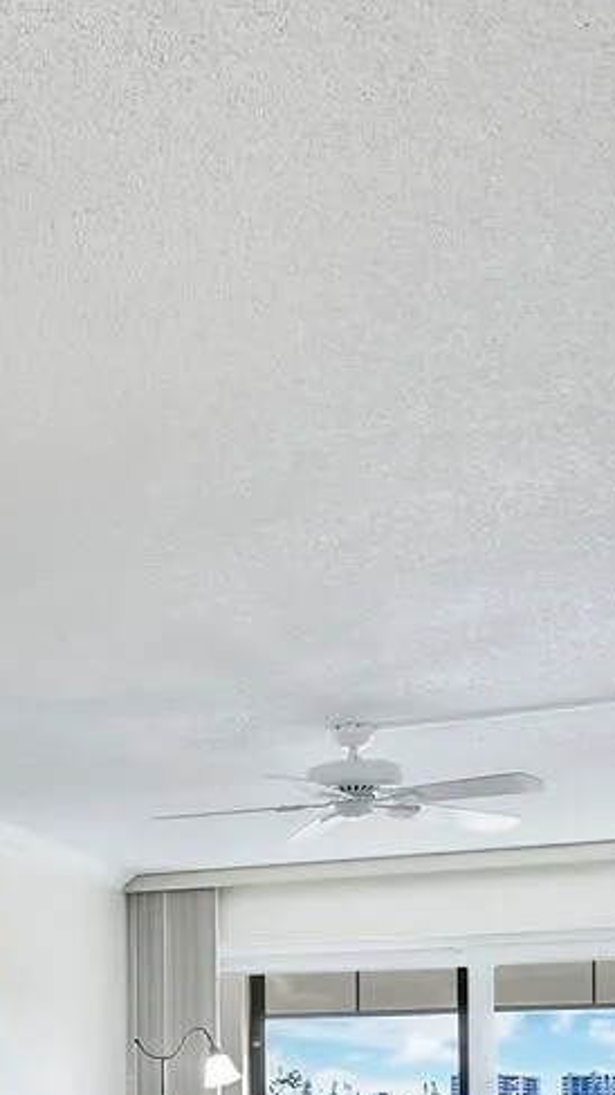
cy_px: 1107
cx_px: -127
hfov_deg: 22.1
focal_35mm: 50
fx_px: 1452
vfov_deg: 36.9
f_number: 11
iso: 400
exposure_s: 1/2
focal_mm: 7
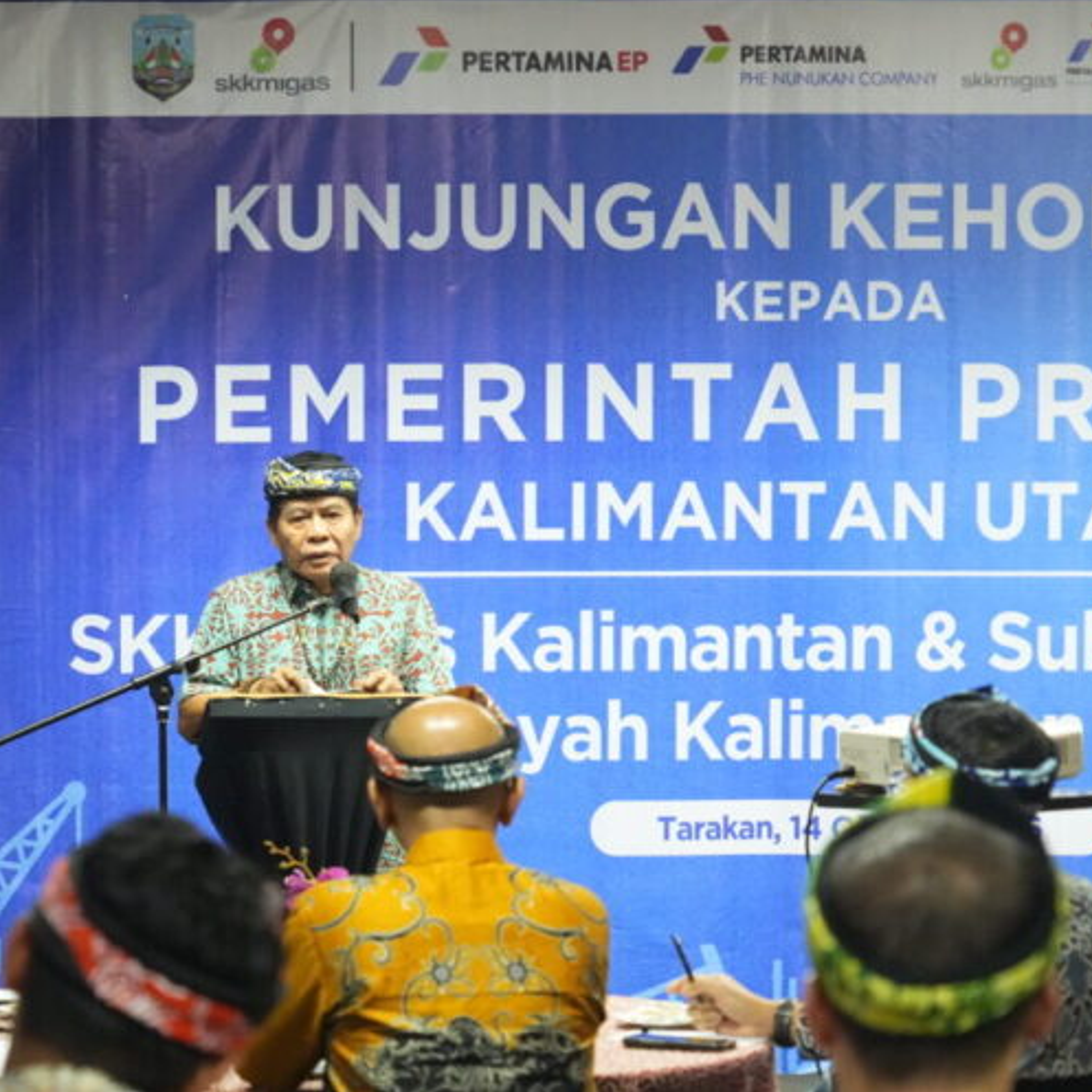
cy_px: 545
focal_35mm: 141
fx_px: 5032
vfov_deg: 12.4
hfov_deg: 12.4
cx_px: 294
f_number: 6.3
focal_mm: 110
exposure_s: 1/125
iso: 16000
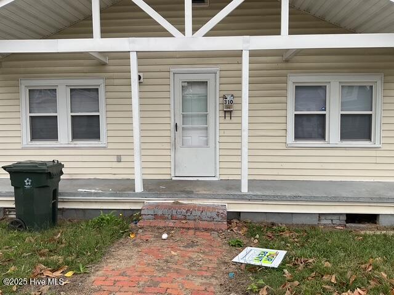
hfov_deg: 61.7
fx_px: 330
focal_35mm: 29
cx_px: 197
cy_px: 148
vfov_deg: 48.2
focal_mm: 3
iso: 16
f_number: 1.8
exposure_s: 1/322
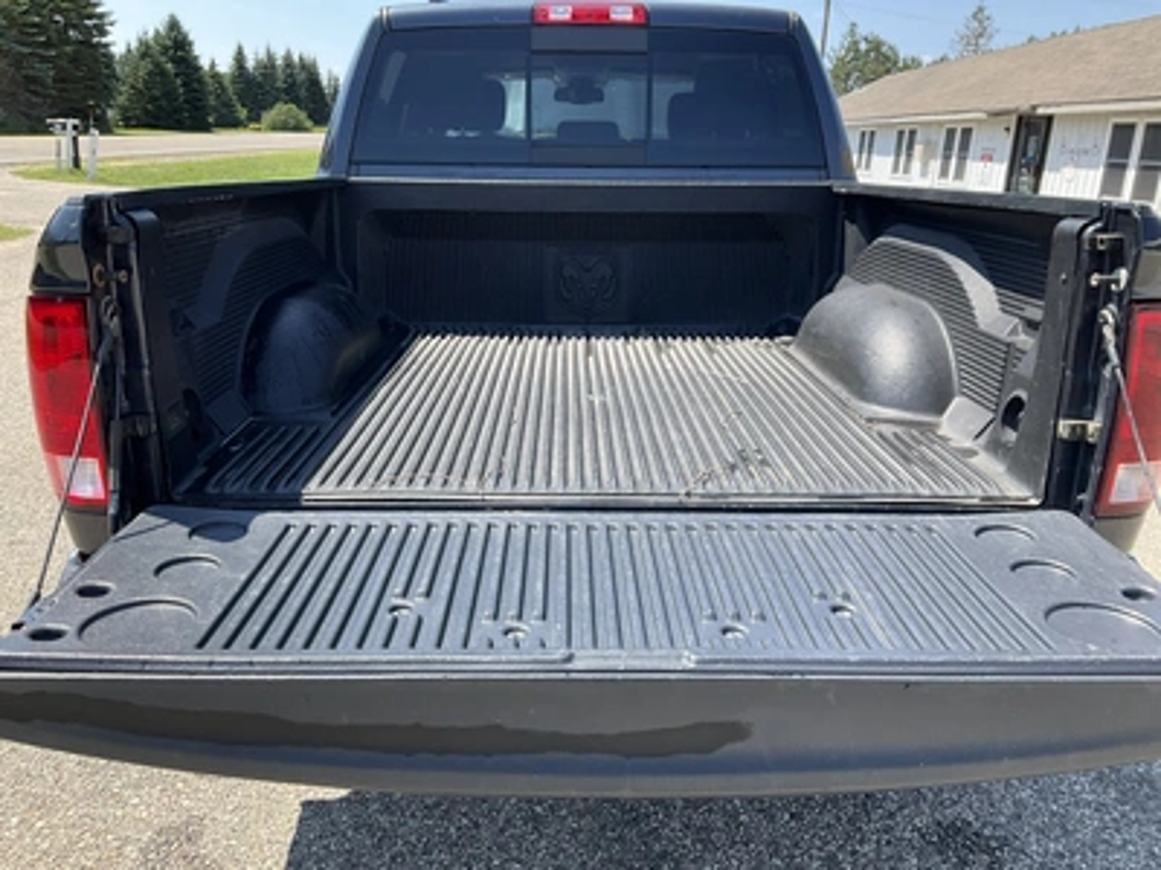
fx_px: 973
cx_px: 580
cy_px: 435
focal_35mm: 29
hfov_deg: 61.7
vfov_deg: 48.2
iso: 25
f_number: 1.8
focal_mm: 3
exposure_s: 1/568
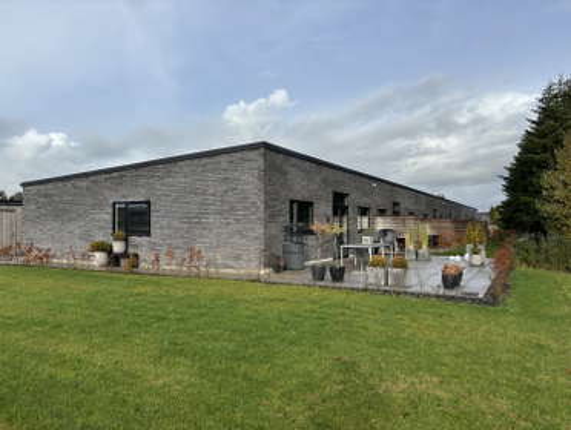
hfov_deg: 67.2
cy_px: 215
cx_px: 286
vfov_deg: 53.2
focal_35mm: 26
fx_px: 429
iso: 50
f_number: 1.6
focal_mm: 5.96
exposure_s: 1/1751
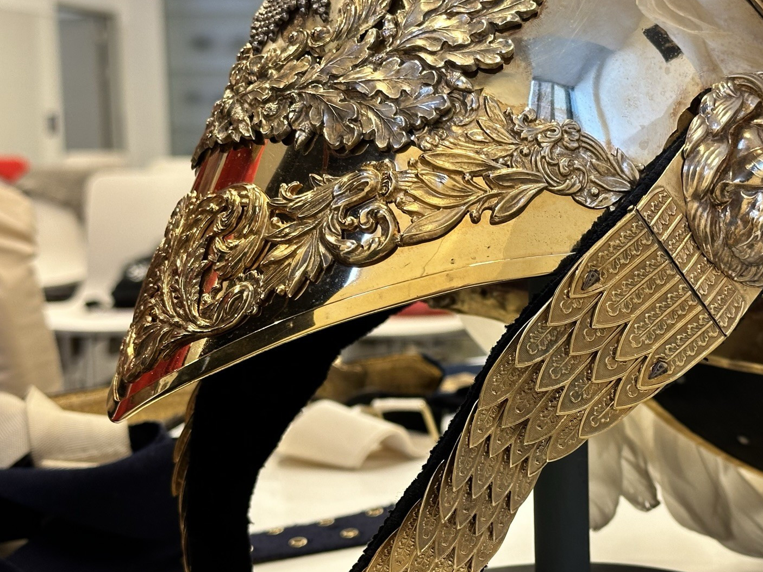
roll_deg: +1.1
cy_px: 317
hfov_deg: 27.6
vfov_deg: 21.0
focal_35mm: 70
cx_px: 512
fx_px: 1543
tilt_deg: -7.5
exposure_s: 1/50
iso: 125
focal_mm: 6.86
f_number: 1.78
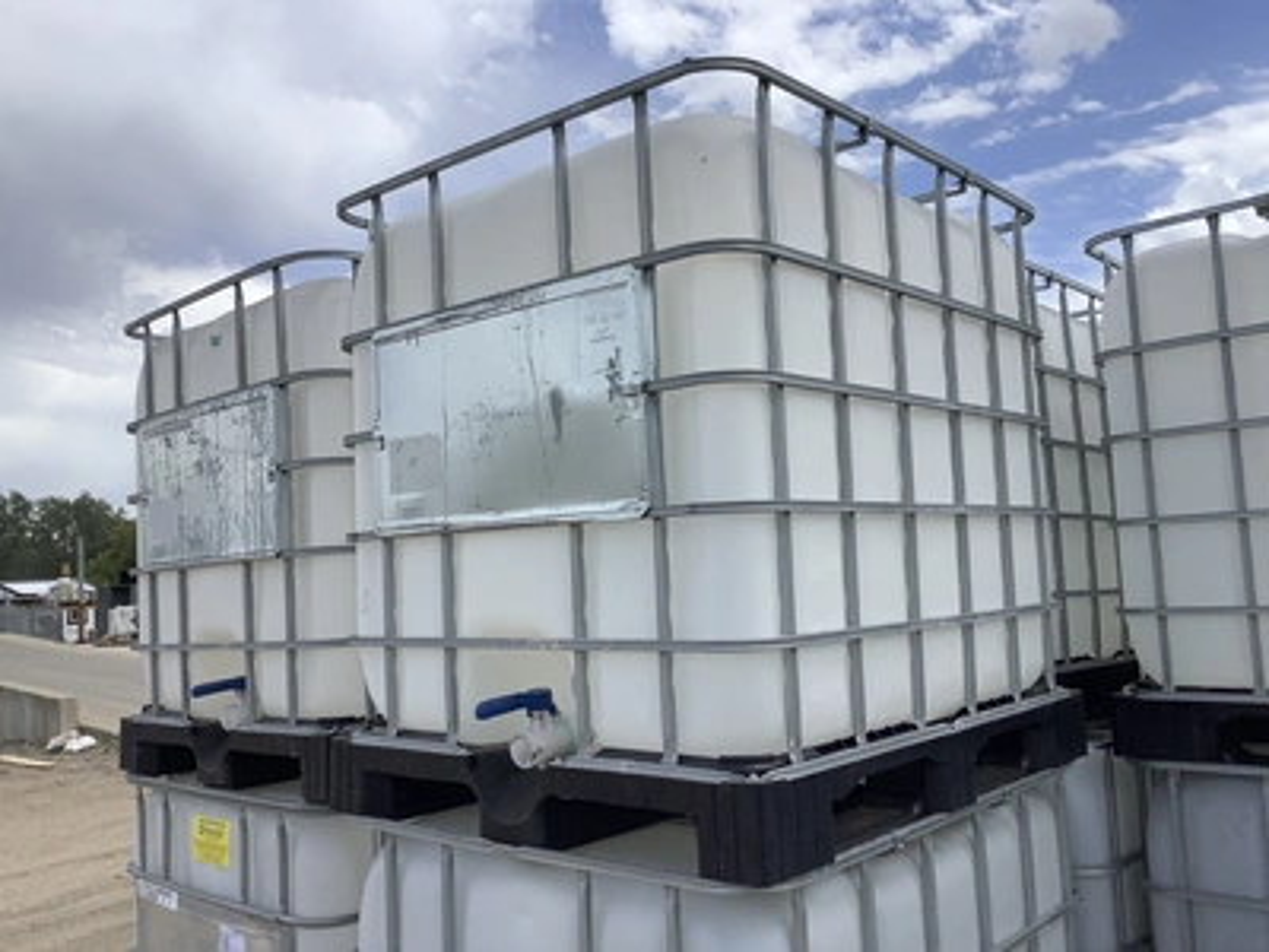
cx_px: 634
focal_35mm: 31
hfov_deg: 58.4
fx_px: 1136
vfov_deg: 45.4
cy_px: 476
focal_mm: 3.3
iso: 25
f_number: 2.4
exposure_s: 1/2092
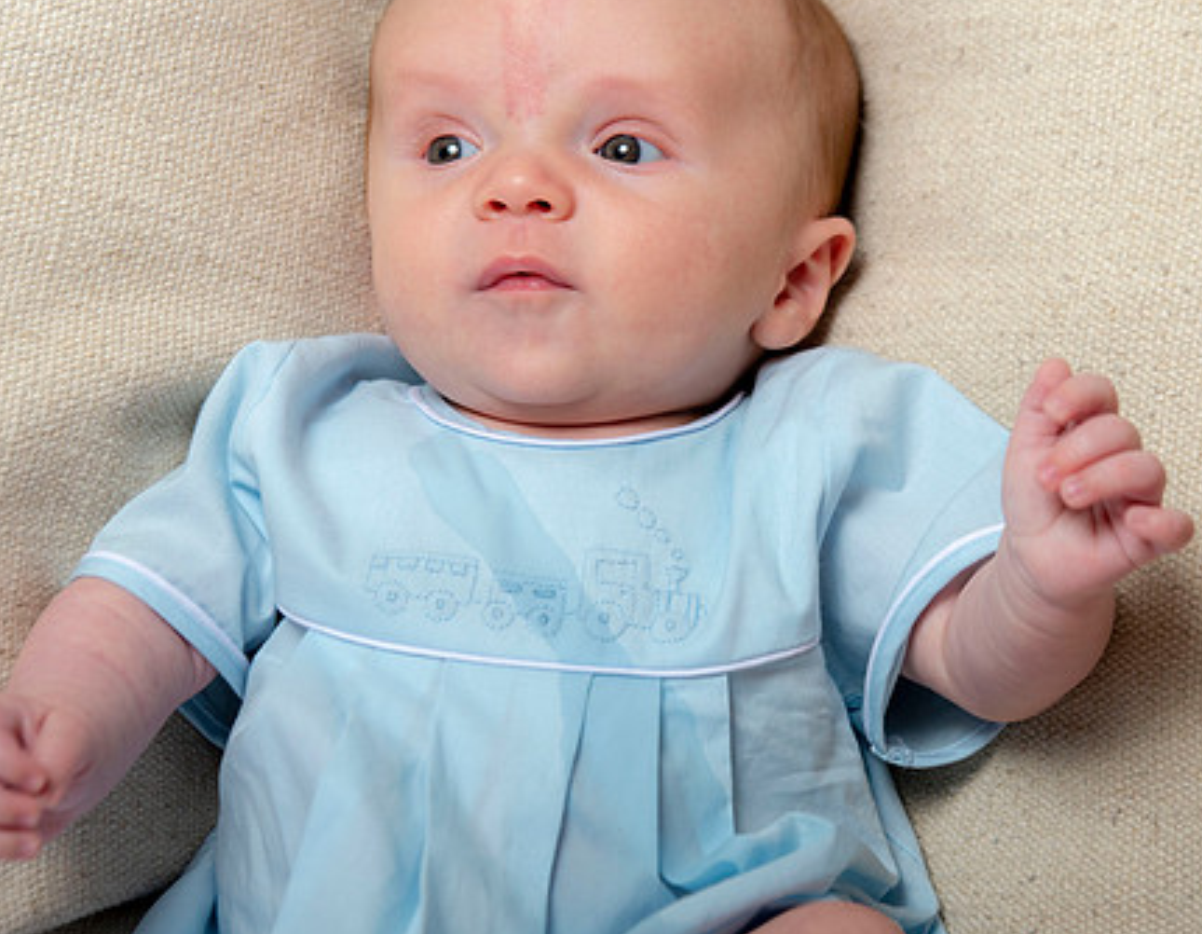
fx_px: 7914
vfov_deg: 6.8
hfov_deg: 8.7
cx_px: 510
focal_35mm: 225
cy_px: 446
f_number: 5.6
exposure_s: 1/200
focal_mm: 150
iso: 250
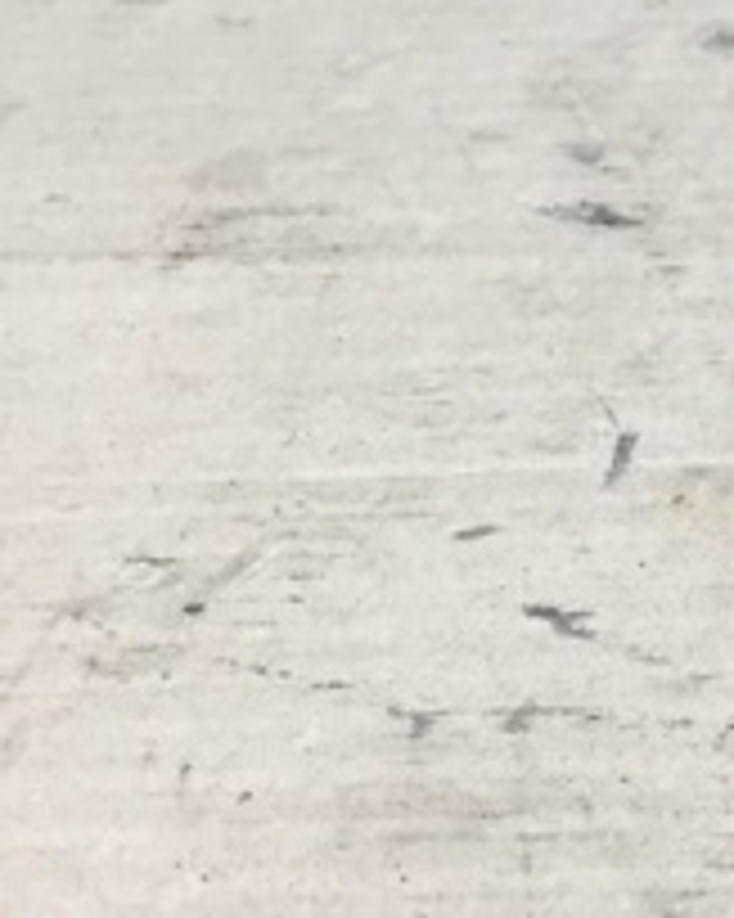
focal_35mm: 89
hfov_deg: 15.7
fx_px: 2419
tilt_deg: -28.4
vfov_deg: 21.3
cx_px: 1148
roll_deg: -0.7
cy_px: 198
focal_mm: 4.15
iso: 50
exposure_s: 1/33
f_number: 2.2
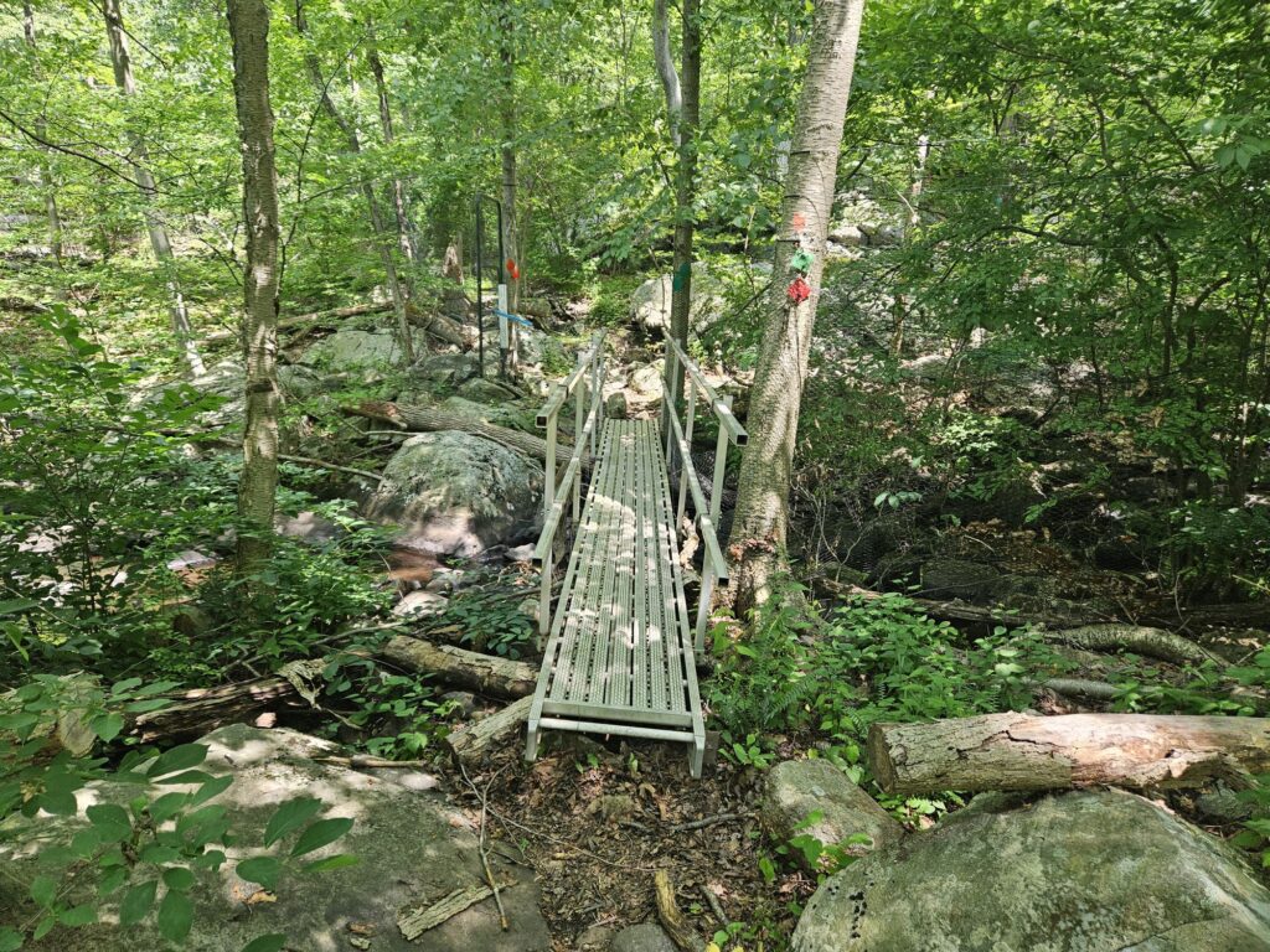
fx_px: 844
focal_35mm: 23
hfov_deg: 73.9
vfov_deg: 58.9
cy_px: 476
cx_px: 635
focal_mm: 5.4
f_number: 1.8
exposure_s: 1/180
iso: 80
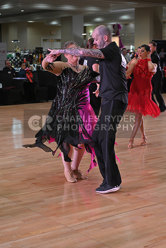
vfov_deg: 28.8
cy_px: 124
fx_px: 484
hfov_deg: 19.5
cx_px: 83
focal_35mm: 70
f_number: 5
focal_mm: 70
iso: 2000
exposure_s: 1/320
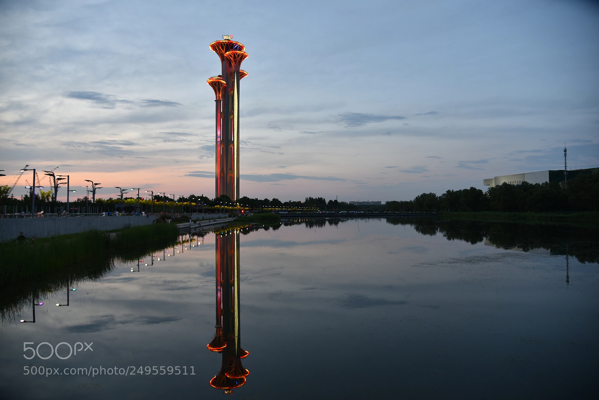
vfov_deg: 53.2
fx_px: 399
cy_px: 200
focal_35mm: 24
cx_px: 300
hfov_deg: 73.7
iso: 320
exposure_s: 1/13
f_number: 4
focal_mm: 24
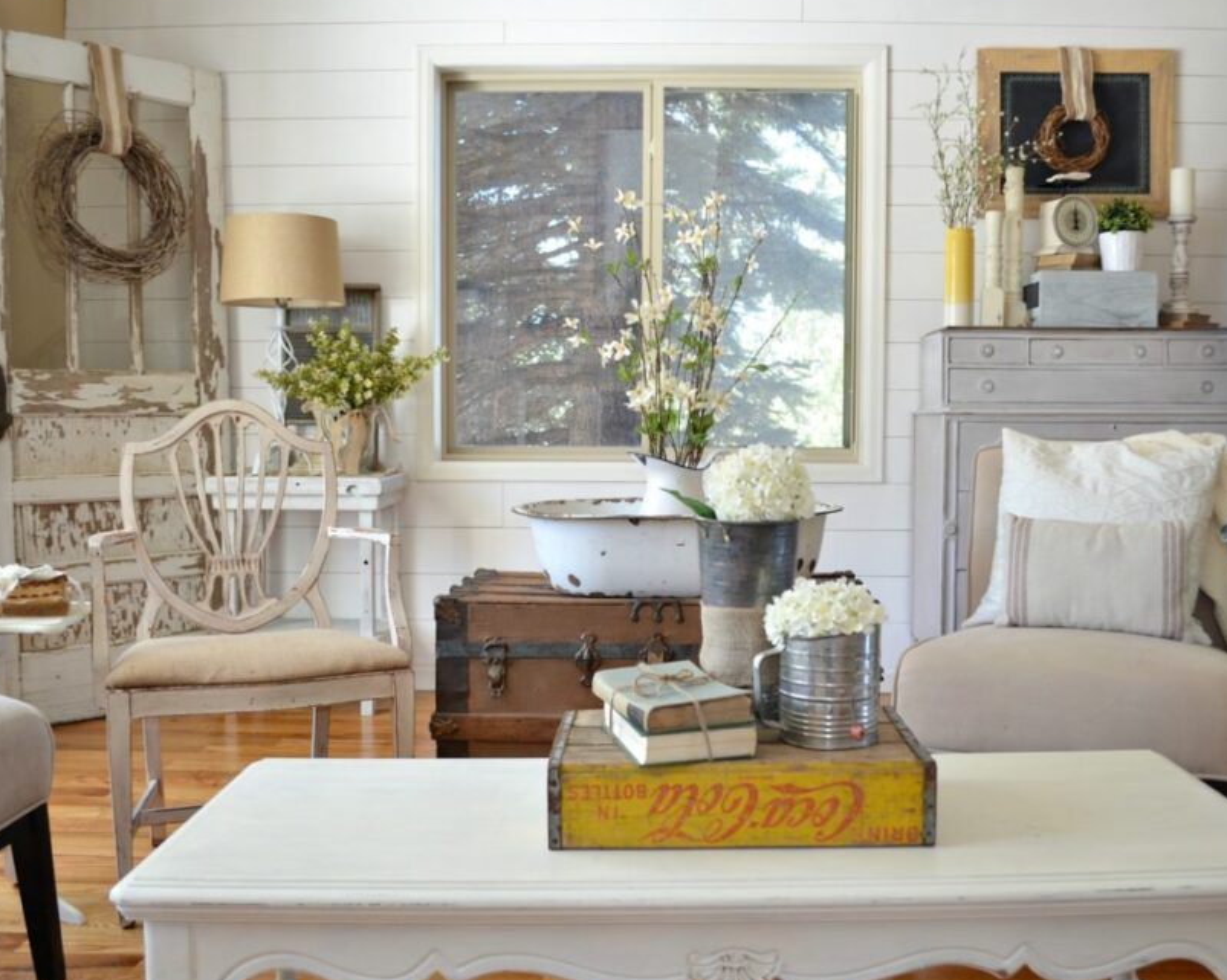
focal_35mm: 35
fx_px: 1271
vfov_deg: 42.2
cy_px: 483
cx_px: 656
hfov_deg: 51.5
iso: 320
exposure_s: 1/60
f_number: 4
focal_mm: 20
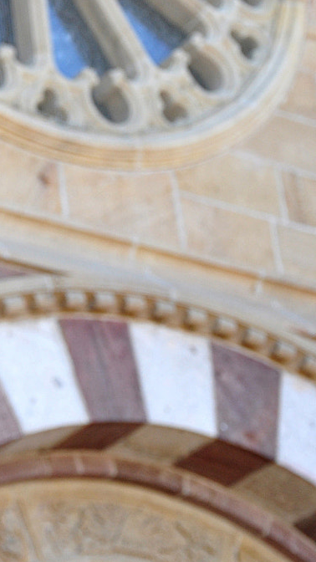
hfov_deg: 7.1
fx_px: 2506
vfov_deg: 12.8
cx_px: -99
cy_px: 228
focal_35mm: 168
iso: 200
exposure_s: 1/100
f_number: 5
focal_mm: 45
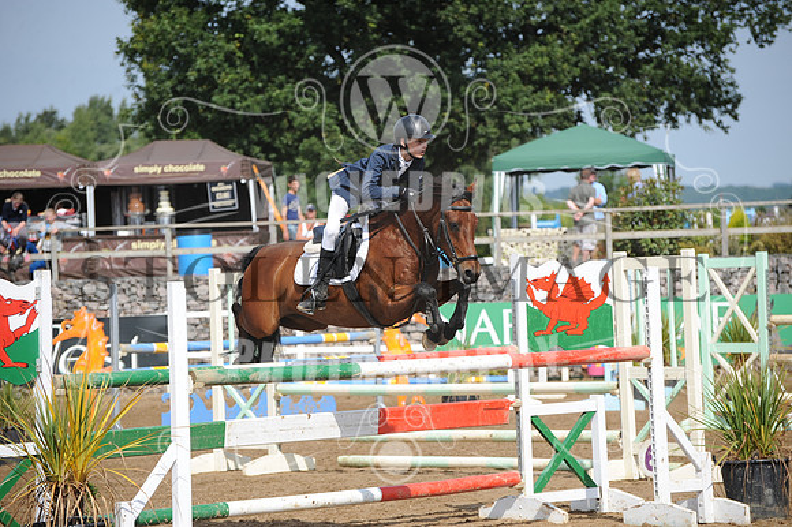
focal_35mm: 155
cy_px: 264
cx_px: 396
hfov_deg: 13.3
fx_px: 3408
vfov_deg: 8.8
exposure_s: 1/1600
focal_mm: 155
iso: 320
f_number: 5.6
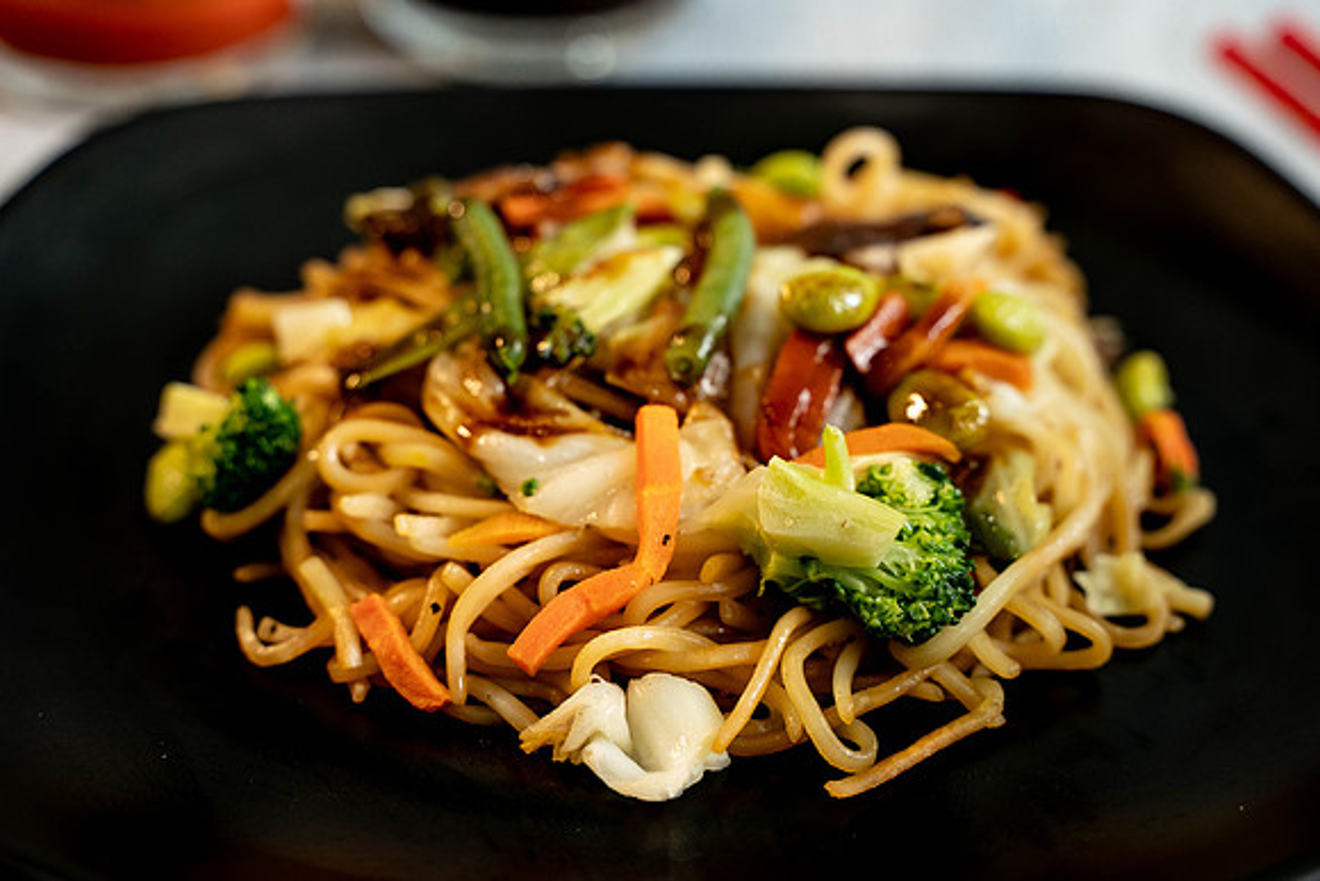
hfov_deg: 30.9
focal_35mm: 65
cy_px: 429
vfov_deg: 20.9
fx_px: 2387
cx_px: 671
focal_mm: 57
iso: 800
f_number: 4
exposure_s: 1/160
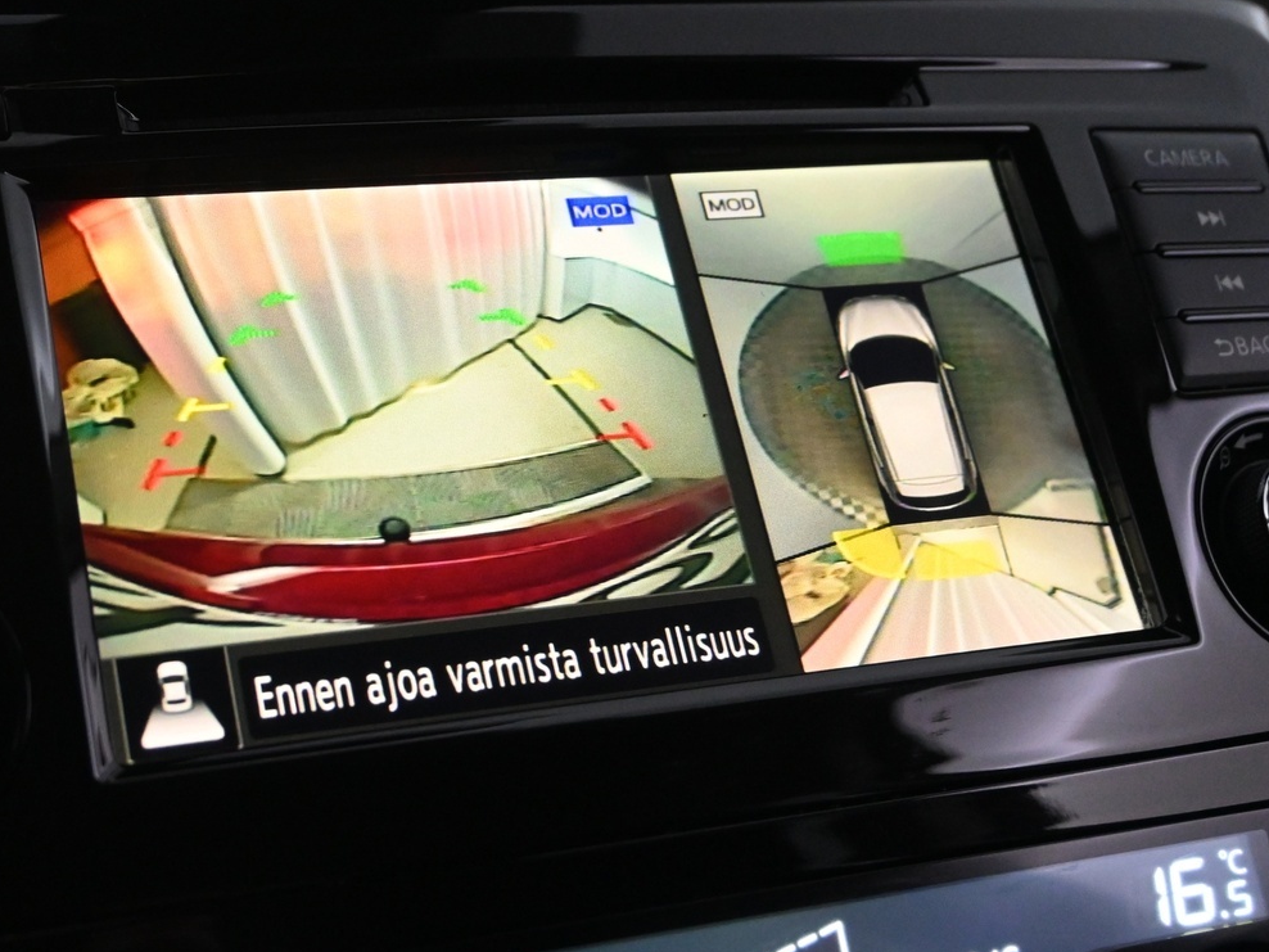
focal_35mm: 53
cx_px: 438
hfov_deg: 35.7
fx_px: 1950
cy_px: 450
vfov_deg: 27.4
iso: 3200
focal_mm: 22.5
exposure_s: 1/60
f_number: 4.5
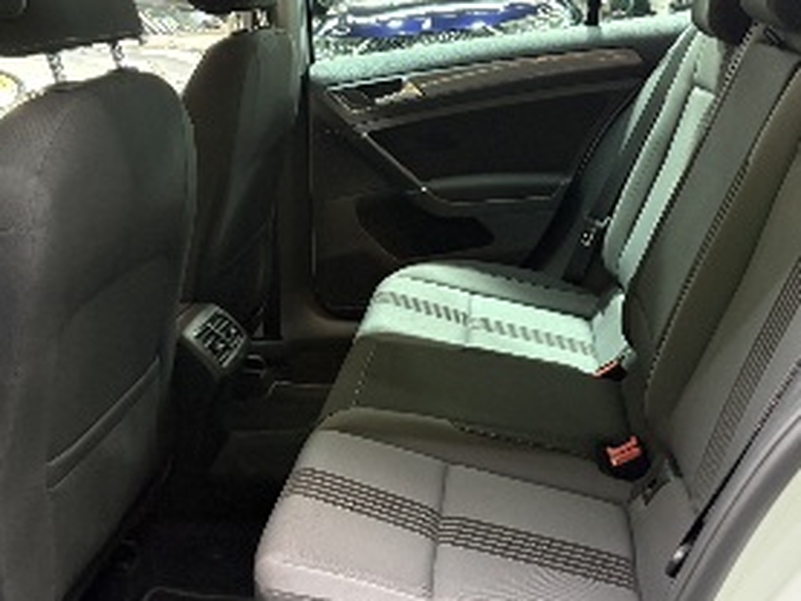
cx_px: 353
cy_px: 280
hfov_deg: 47.7
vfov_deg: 36.8
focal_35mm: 39
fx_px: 903
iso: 400
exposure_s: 1/33
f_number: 1.6
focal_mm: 5.96
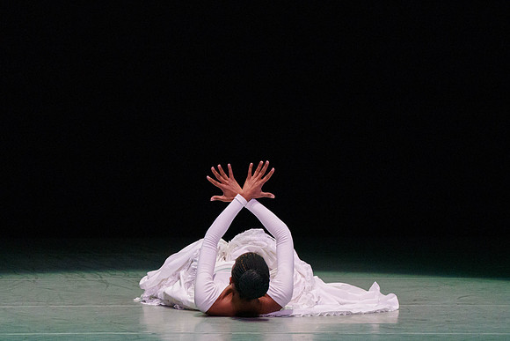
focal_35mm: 619
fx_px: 8777
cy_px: 151
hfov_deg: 3.3
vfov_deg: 2.2
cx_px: 244
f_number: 6.3
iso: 5000
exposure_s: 1/400
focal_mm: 400
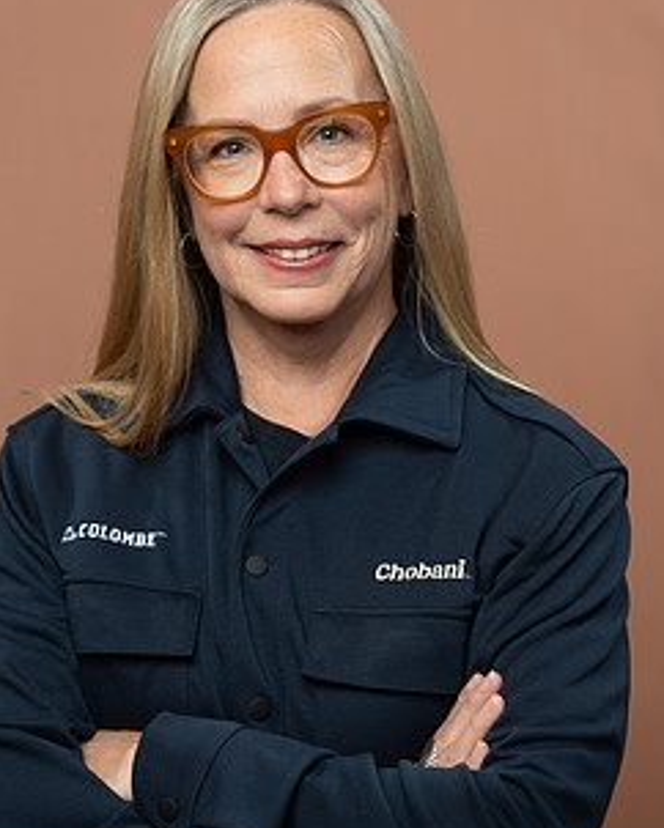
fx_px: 3190
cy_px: 425
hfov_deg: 11.9
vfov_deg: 14.8
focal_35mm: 130
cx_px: 318
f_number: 4
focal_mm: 93
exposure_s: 1/160
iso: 320
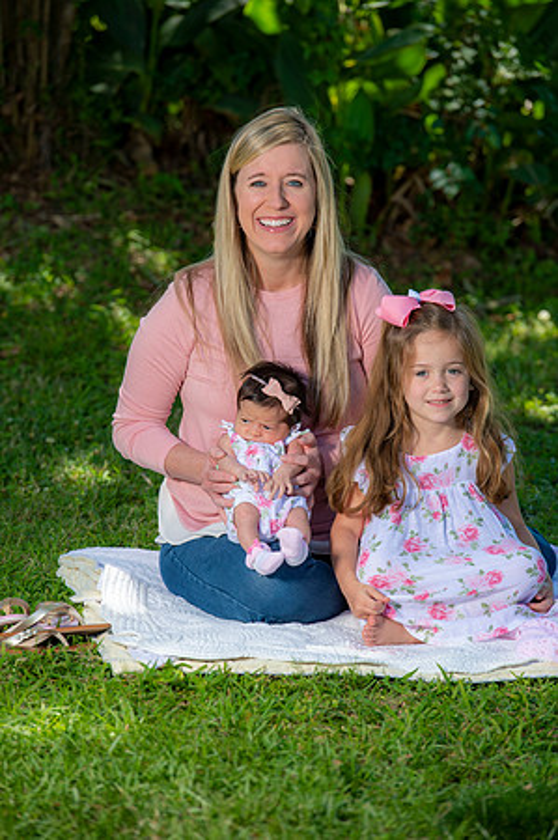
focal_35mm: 185
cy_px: 420
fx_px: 4311
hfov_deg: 7.4
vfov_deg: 11.1
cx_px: 279
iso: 100
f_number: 5.6
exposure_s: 1/160
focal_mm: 185
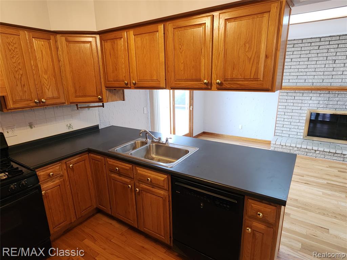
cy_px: 130
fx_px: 130
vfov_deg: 89.9
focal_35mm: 13
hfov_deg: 106.2
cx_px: 174
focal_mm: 2.2
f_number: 2.2
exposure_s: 1/60
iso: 250
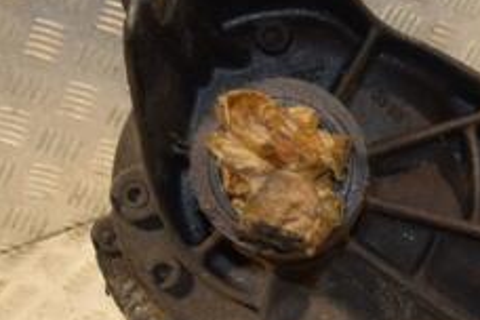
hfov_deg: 22.8
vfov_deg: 15.7
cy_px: 192
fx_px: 1160
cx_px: 425
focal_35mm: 87
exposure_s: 1/160
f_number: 5
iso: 800
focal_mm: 22
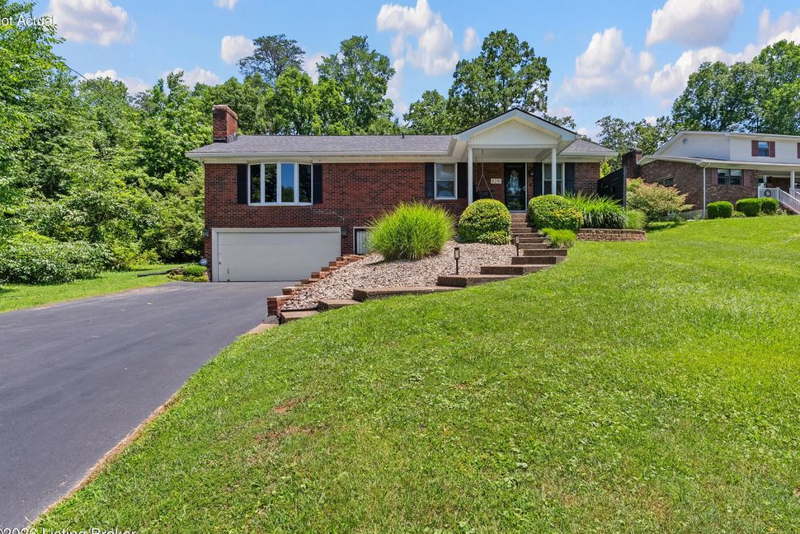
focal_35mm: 19
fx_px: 422
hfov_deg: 86.8
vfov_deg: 64.6
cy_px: 278
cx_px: 412
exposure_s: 1/60
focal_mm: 18
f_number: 11
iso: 400
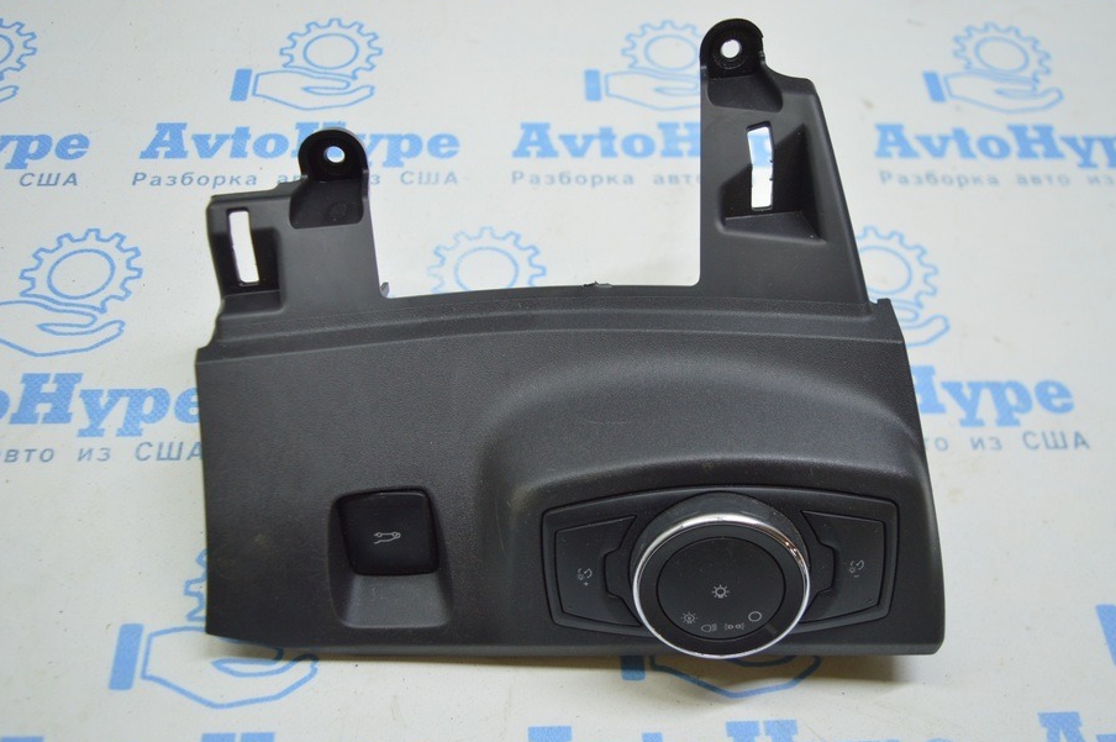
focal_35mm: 34
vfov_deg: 38.8
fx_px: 1053
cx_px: 537
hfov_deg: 55.8
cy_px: 386
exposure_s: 1/60
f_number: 3.8
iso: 400
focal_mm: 20
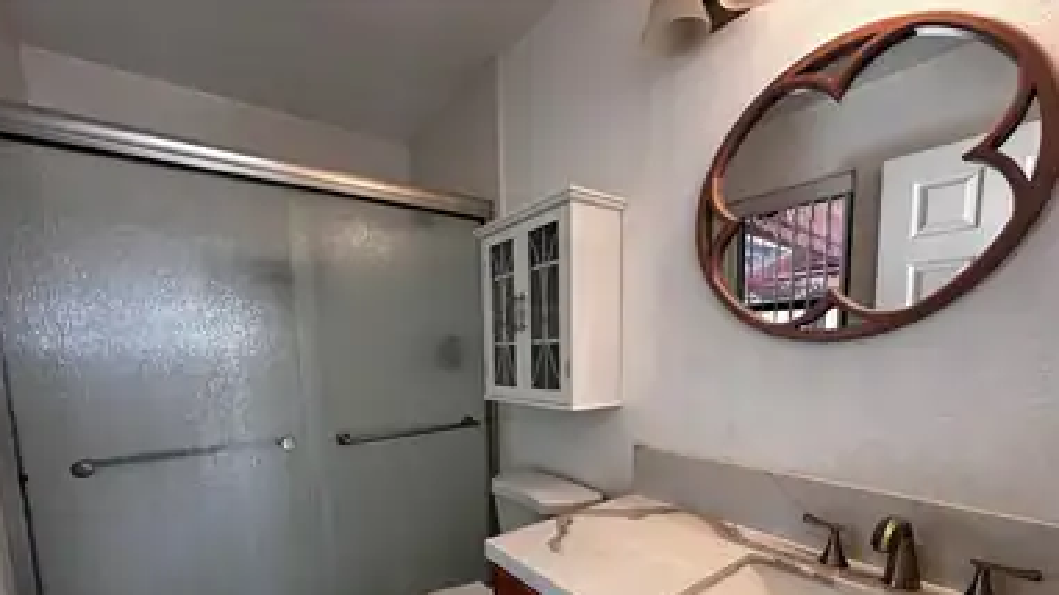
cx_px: 506
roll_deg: +1.2
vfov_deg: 64.9
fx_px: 449
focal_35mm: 16
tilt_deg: -6.7
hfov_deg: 99.3
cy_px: 406
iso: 125
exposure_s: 1/120
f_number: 2.2
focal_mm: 2.22
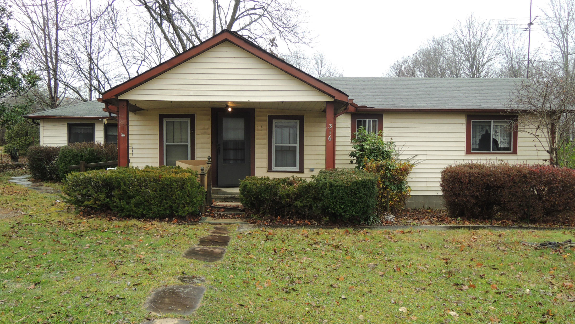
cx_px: 270
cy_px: 168
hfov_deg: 66.0
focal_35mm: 29
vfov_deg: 40.2
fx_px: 442
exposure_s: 1/200
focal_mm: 4.3
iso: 100
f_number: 2.8
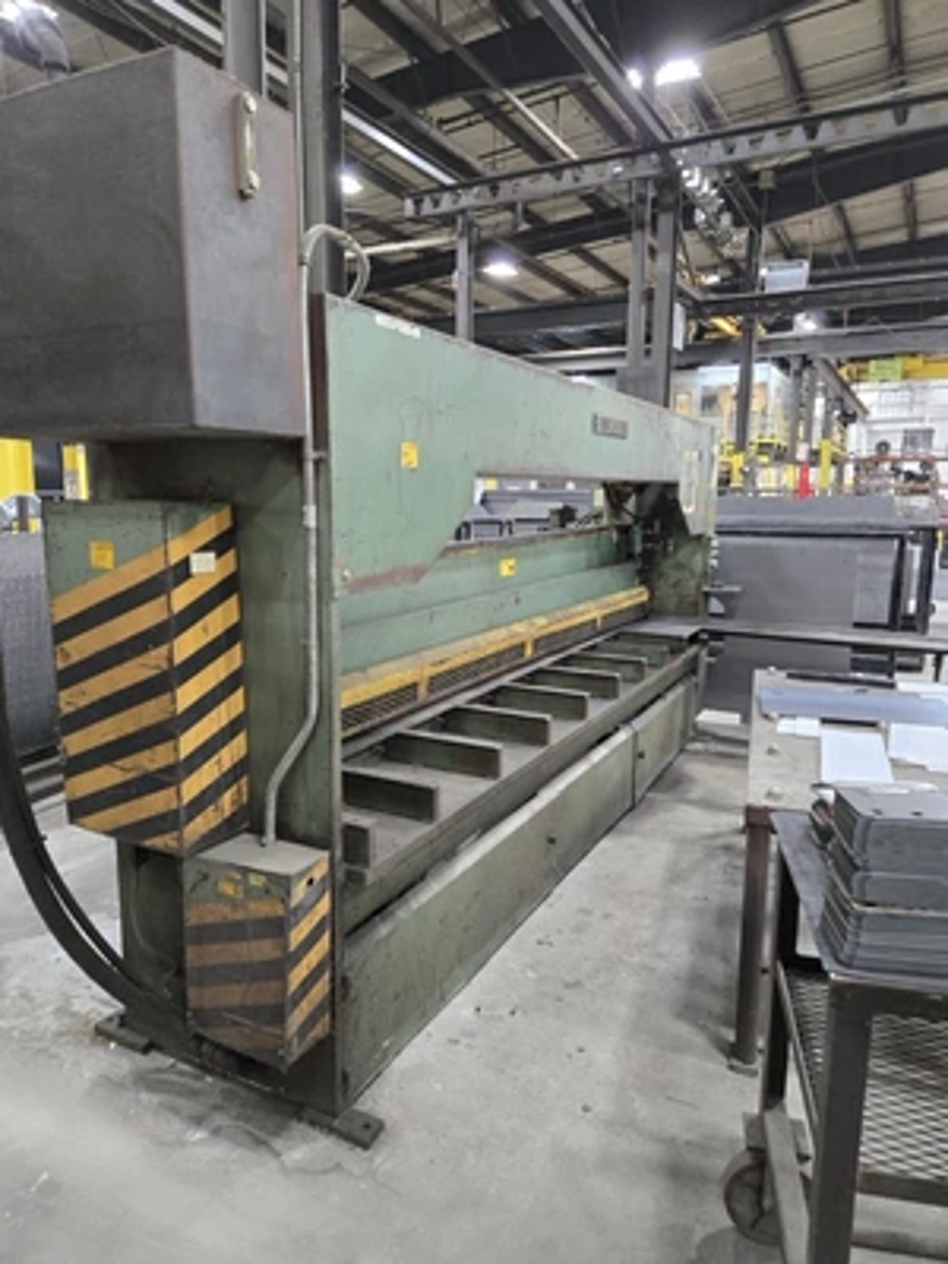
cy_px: 632
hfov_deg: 58.9
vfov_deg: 73.9
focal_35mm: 23
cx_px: 474
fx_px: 840
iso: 800
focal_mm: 5.4
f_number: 1.8
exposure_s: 1/120
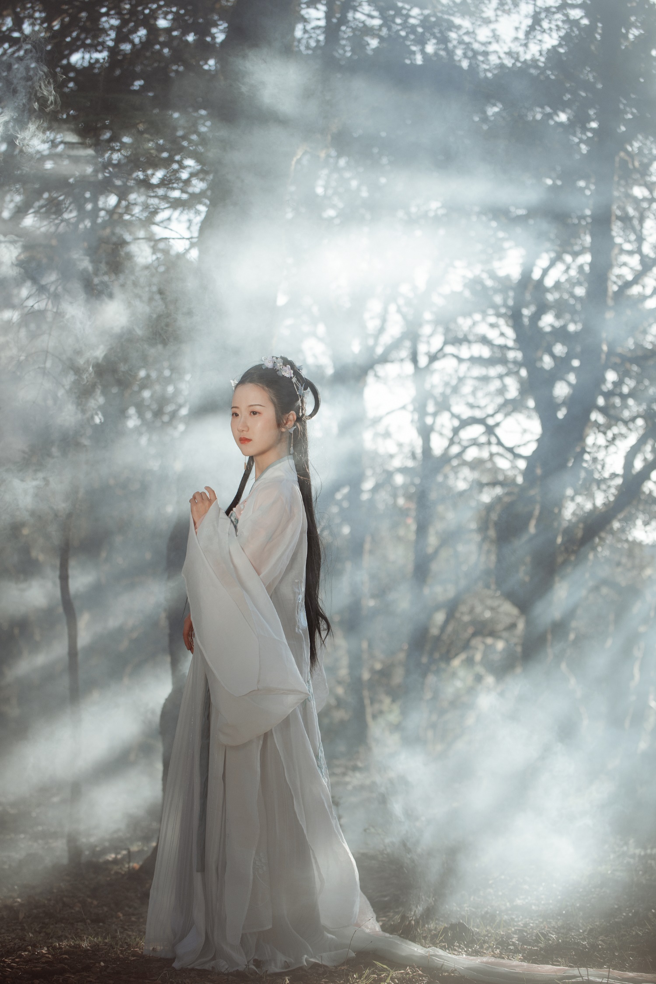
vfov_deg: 28.8
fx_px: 1913
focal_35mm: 70
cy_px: 492
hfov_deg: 19.5
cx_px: 328
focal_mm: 70
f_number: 2.8
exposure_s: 1/320
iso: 100
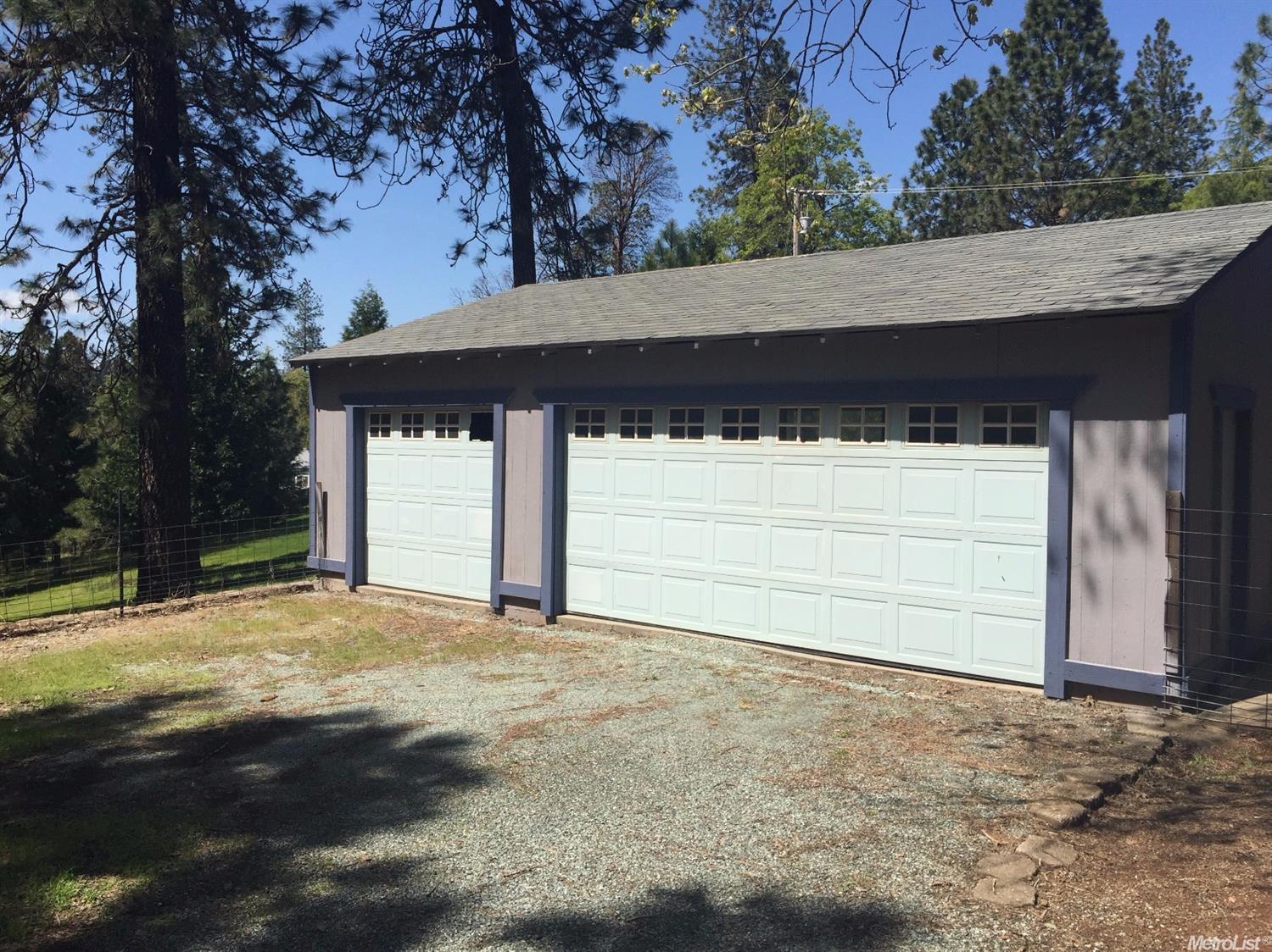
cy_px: 476
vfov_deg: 48.2
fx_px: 1065
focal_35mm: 29
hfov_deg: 61.7
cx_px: 636
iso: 32
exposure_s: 1/2639
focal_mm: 4.15
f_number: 2.2
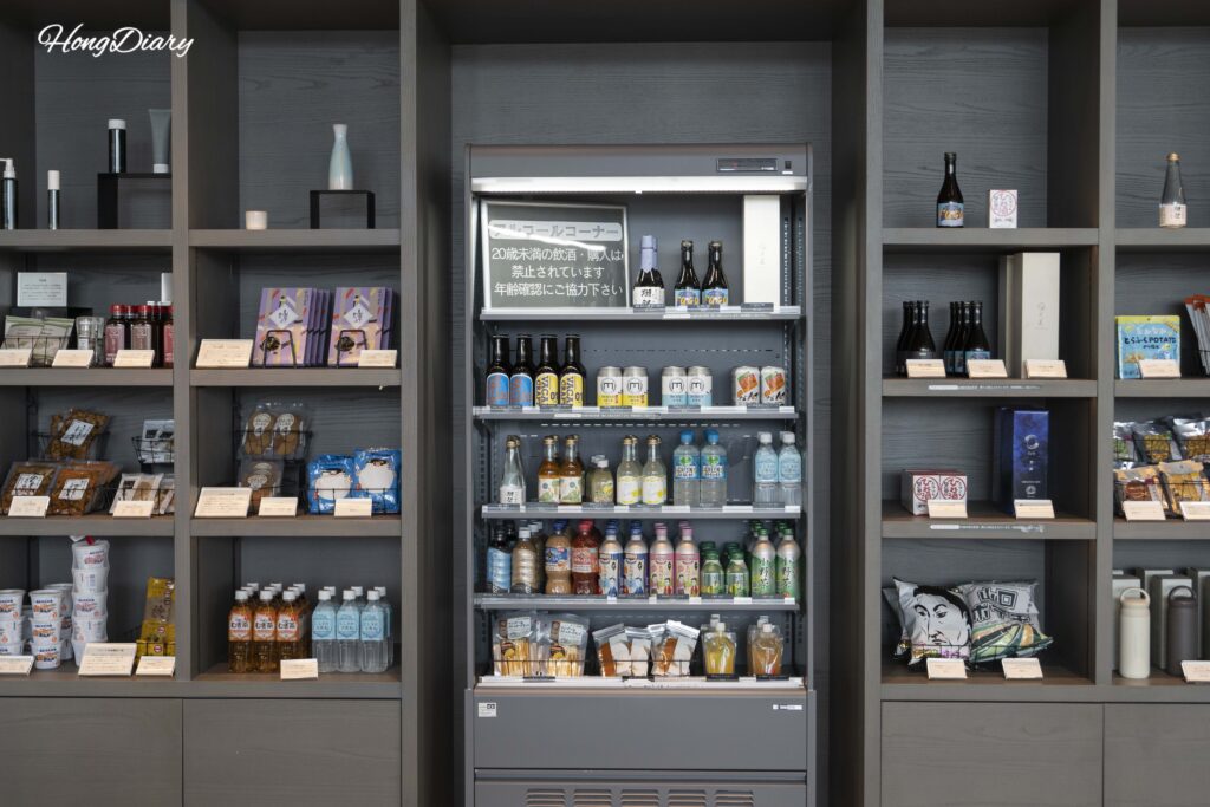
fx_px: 1580
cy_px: 404
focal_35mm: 47
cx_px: 605
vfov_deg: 28.7
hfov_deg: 41.9
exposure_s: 1/160
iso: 1000
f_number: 5.6
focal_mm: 47
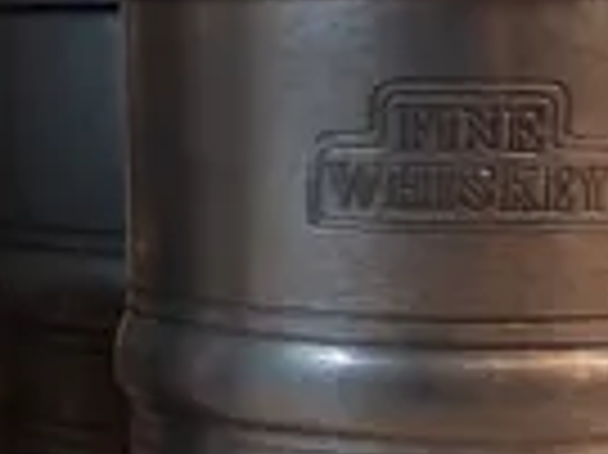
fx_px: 2808
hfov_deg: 10.8
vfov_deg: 9.3
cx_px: -761
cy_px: 274
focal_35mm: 160
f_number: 1.8
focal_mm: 4
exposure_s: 1/50
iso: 320
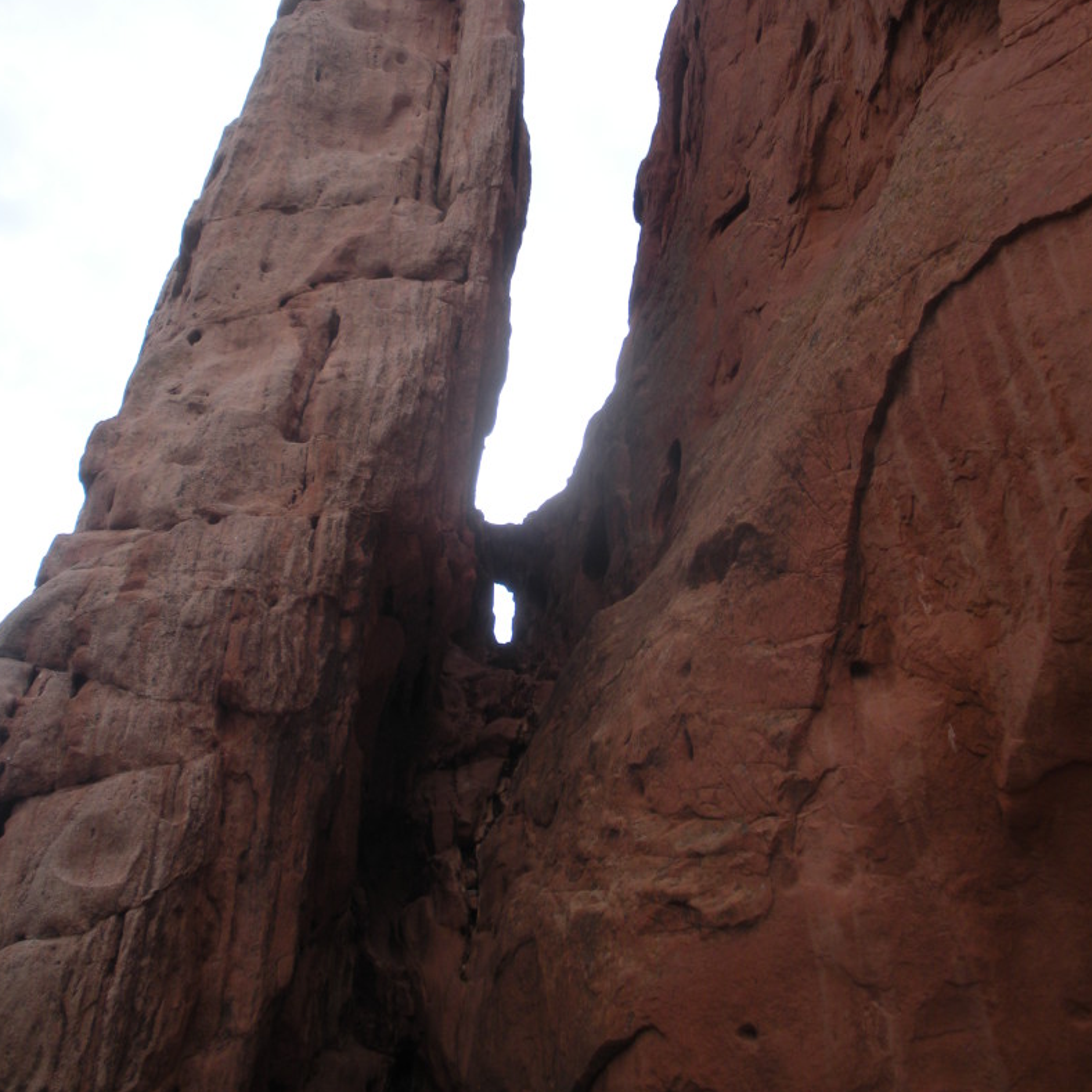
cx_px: 547
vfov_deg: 39.1
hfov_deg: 39.2
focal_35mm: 43
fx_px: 1535
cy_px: 476
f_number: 3.5
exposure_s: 1/80.1
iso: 64
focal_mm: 6.3
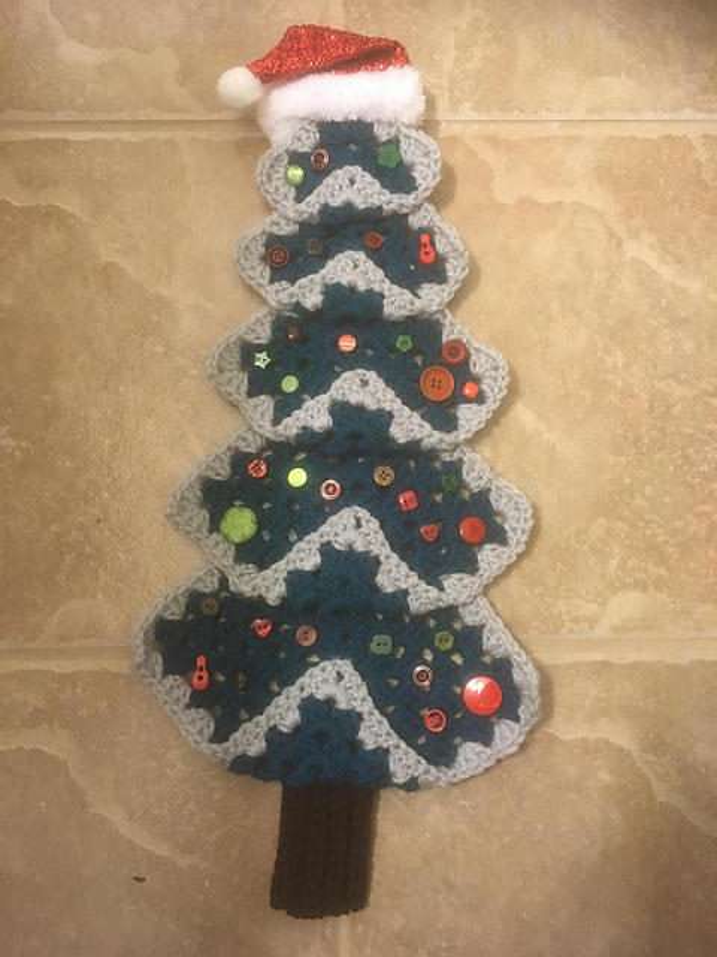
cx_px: 358
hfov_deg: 48.2
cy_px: 478
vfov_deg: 61.7
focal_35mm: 29
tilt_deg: -81.3
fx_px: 801
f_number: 2.2
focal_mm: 4.15
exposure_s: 1/24
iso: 200
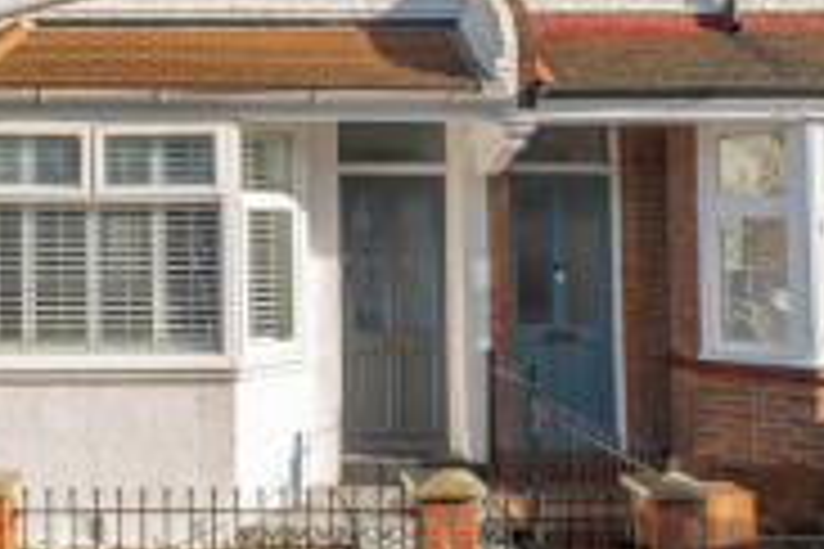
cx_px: 185
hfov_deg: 47.3
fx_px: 893
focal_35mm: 39
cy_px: 133
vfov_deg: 33.5
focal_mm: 10
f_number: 6.4
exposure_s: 1/400
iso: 400
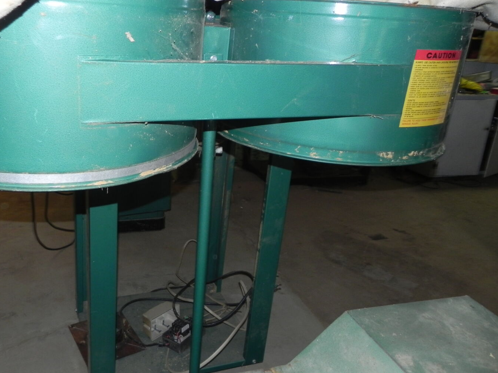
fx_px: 446
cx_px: 216
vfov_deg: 45.4
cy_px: 176
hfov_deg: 58.2
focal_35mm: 31
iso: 200
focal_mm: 4.6
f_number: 2.8
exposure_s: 1/30
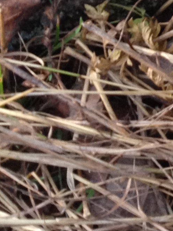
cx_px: 375
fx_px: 1153
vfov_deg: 10.6
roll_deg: -4.3
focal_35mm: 173
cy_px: -209
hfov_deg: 8.1
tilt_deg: -35.7
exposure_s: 1/20
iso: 100
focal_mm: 4.28
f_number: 2.4
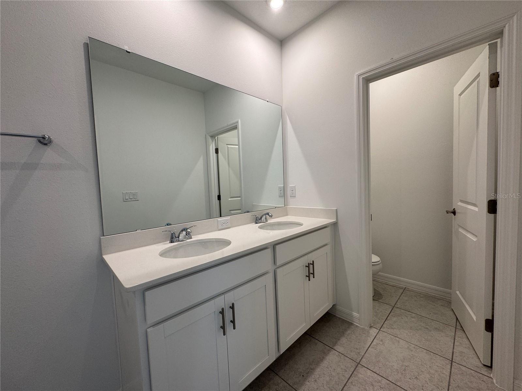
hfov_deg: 102.1
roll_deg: +1.9
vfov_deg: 85.7
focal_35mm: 14
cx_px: 261
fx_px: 211
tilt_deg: -3.1
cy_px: 196
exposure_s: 1/120
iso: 80
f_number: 2.2
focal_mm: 2.22
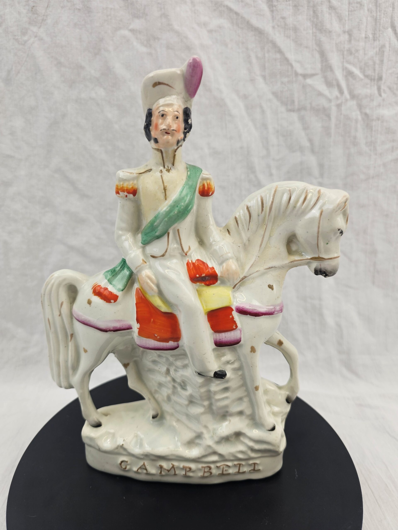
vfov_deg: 73.9
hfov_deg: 58.9
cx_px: 199
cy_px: 265
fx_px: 353
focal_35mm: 23
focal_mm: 6.3
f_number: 1.7
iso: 25
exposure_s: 1/100
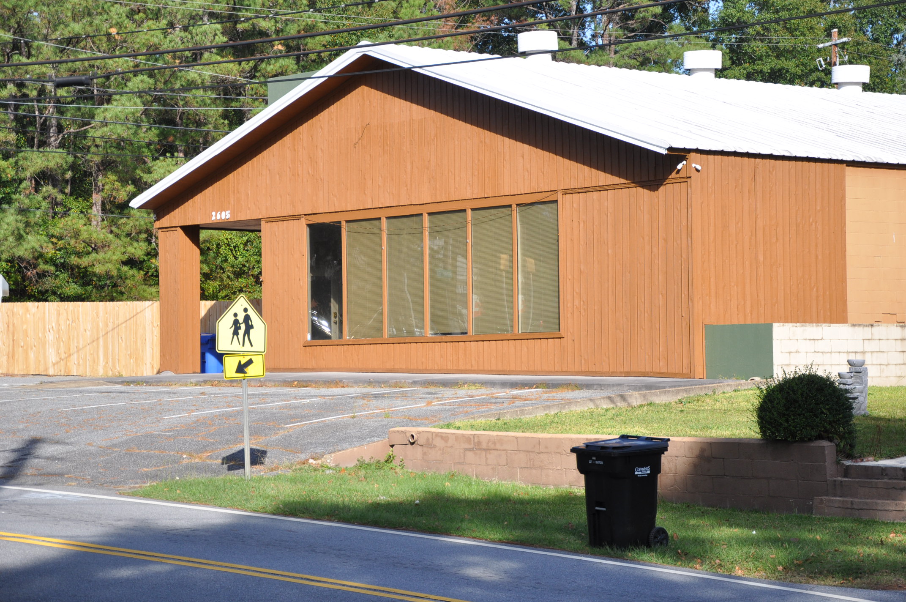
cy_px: 301
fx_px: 2338
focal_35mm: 93
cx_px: 453
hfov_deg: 21.9
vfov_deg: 14.7
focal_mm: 62
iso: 250
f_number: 6.3
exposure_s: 1/640
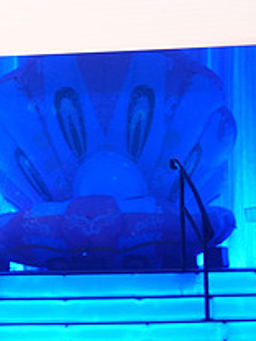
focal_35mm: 188
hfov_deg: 7.6
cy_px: 194
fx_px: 1854
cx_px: -212
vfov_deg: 10.5
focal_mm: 70
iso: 2000
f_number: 4
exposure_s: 1/320
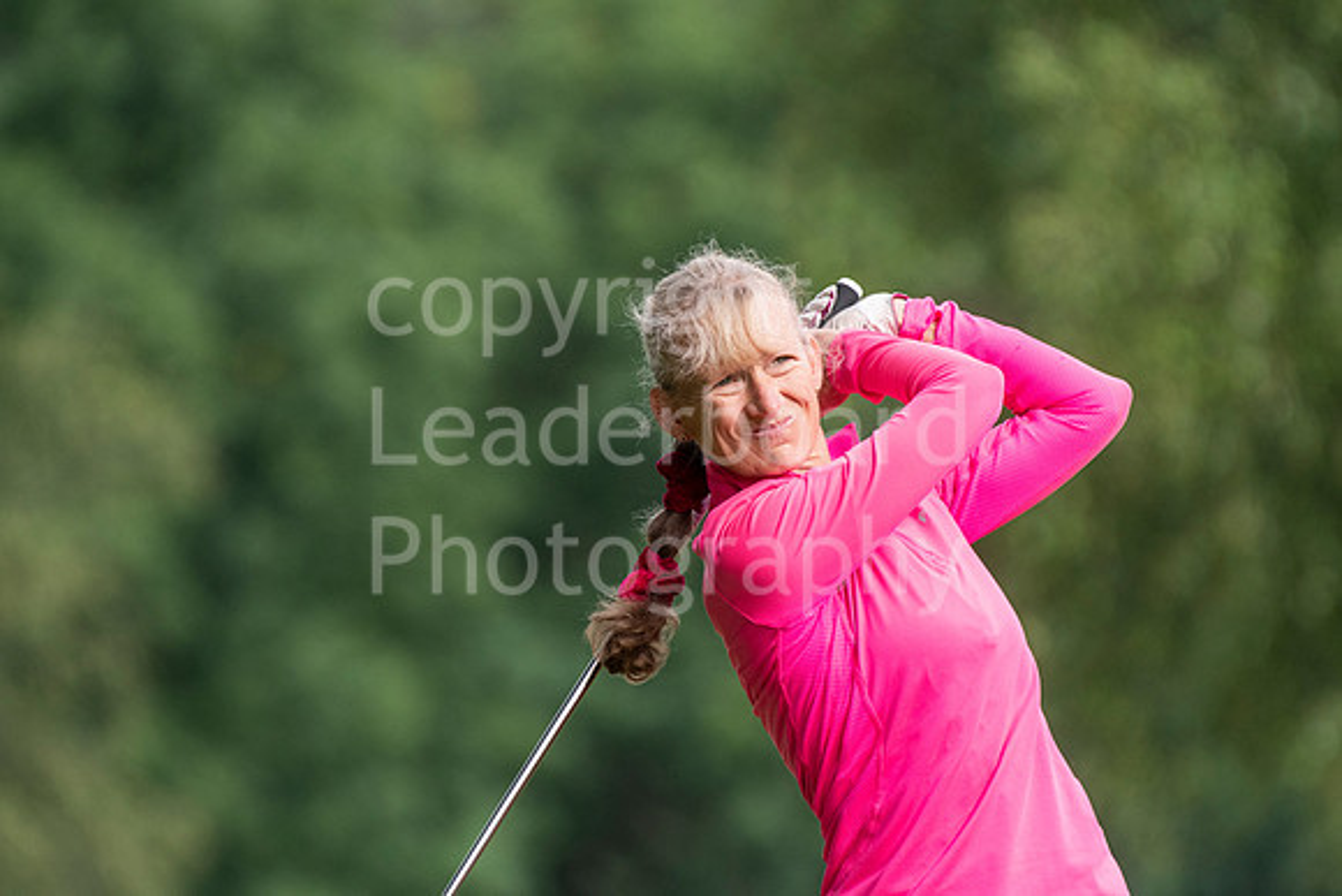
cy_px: 448
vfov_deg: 2.0
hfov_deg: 3.0
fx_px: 25726
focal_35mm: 690
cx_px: 671
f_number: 6.3
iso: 800
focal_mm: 460
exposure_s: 1/1250
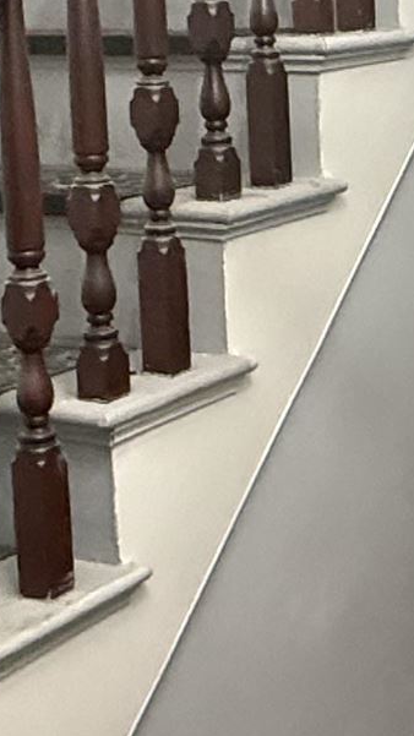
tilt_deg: -6.0
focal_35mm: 78
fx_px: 1522
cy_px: 171
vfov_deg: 26.8
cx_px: 530
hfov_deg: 14.8
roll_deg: +1.6
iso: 640
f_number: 2.2
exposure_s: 1/60
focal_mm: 2.22
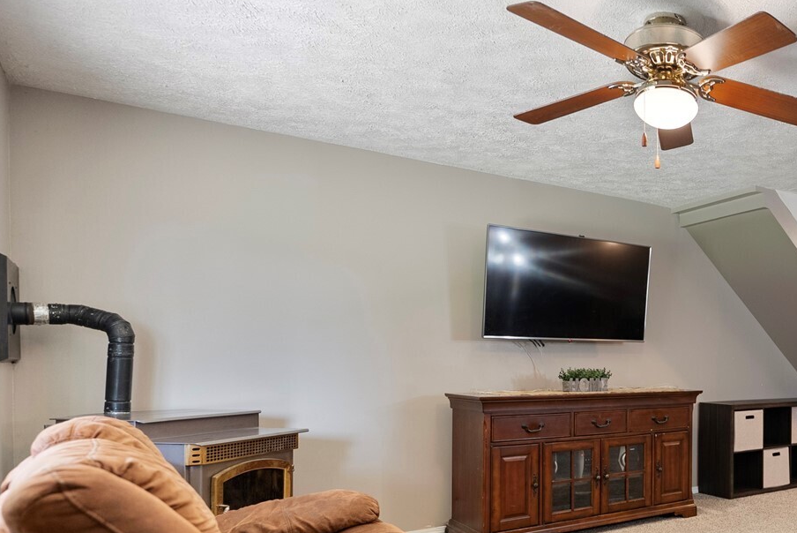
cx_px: 716
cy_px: 363
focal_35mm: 30
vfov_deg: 43.0
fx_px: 665
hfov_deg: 54.1
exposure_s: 1/15
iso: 400
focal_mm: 16
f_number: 2.8
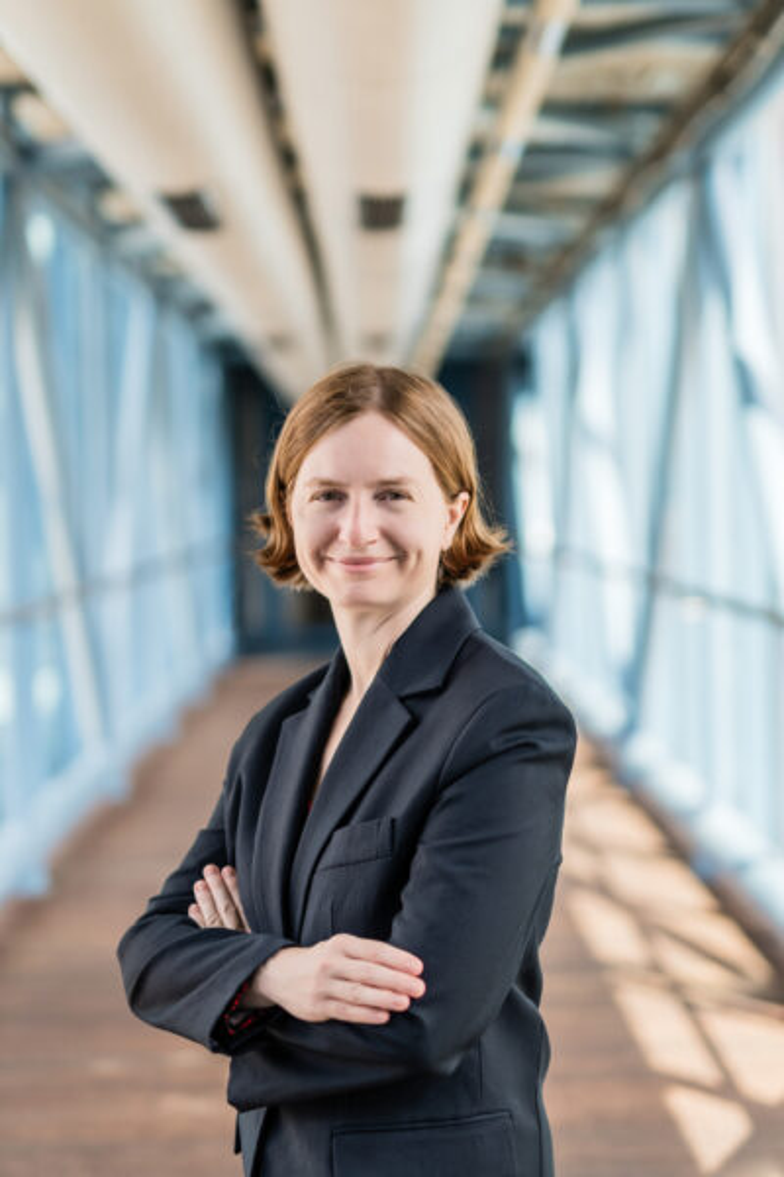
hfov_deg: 18.2
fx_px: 2450
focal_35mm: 75
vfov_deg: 27.0
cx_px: 392
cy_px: 588
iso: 100
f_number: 1.4
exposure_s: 1/1000
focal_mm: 50
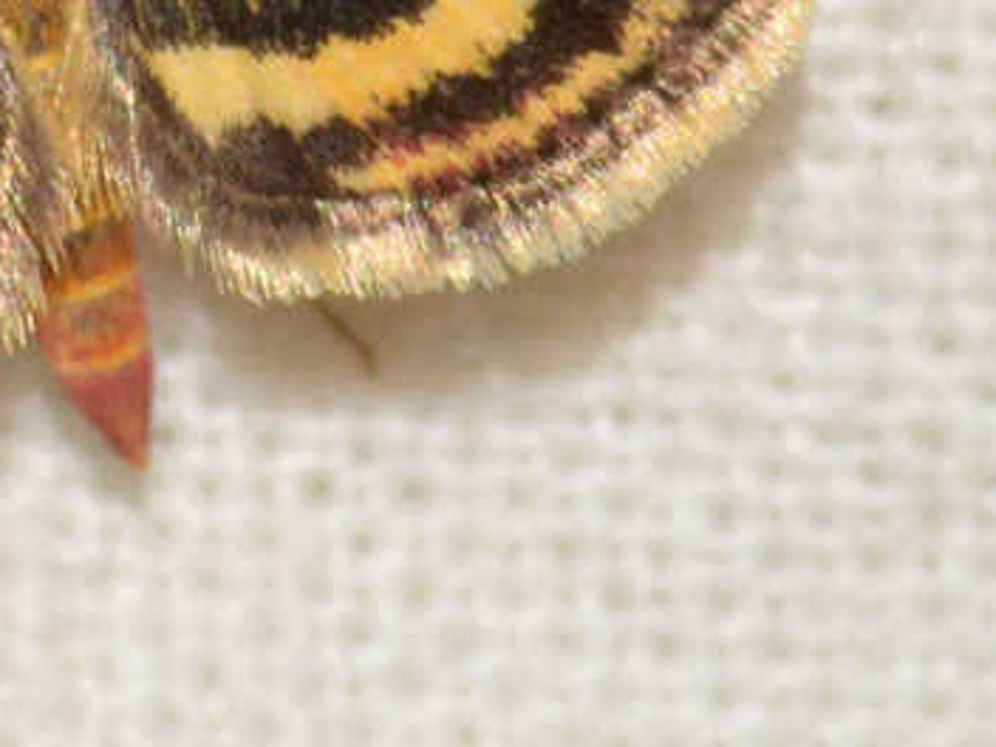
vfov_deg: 3.8
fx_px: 11308
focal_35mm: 393
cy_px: -136
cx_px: 17
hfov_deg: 5.0
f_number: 20
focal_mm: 100
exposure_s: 1/200
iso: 200
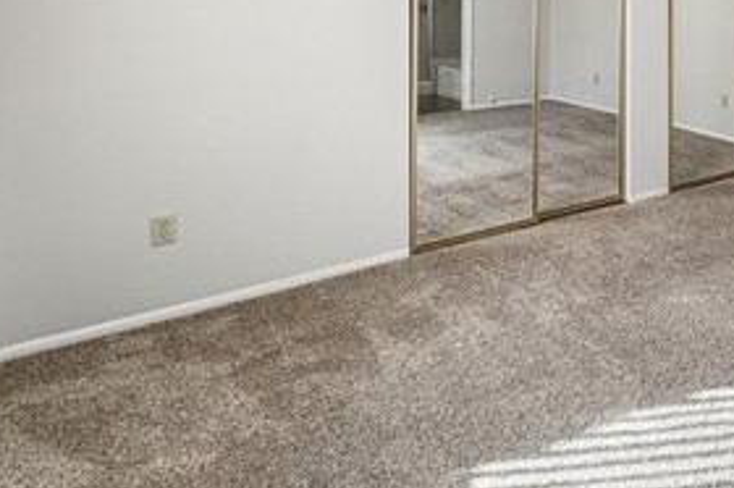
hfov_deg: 44.3
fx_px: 652
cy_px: -3
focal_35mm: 32
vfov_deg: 36.7
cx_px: 815
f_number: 9
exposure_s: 1/30
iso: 400
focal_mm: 14
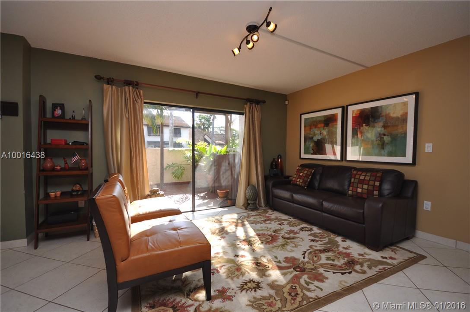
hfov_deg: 100.5
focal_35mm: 15
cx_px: 235
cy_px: 156
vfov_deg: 77.1
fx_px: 196
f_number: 5
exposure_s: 1/80
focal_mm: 10
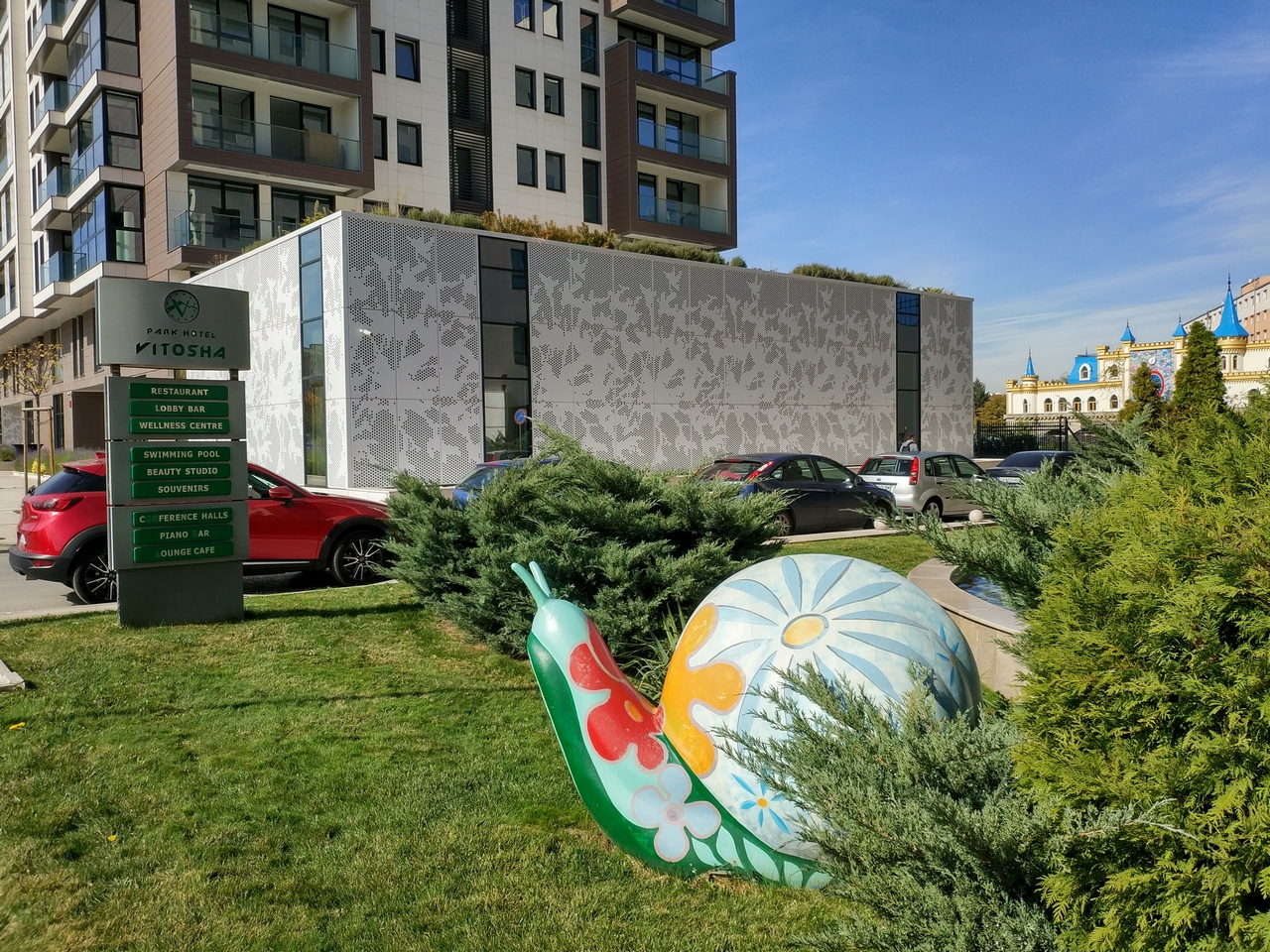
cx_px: 635
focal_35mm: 32
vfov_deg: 44.2
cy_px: 476
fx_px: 1174
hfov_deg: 56.8
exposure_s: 1/1676
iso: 100
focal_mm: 4.5
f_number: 2
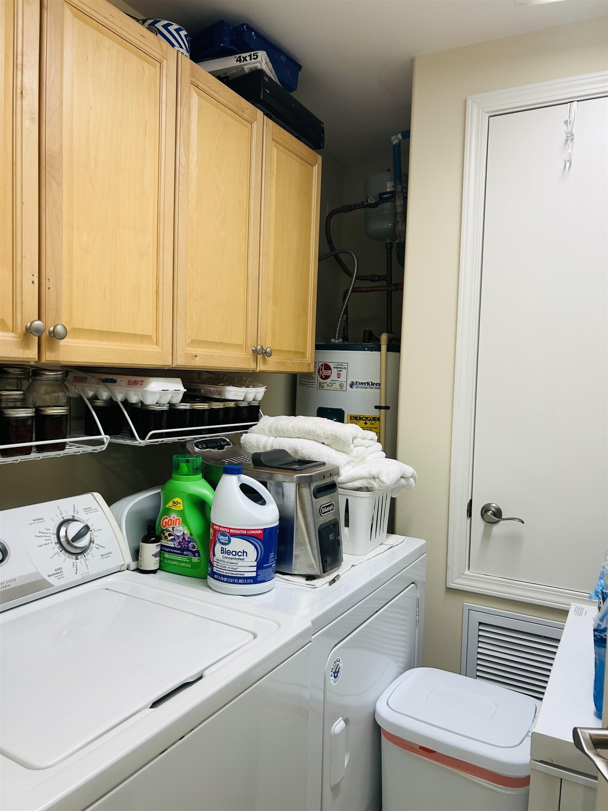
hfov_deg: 53.1
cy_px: 406
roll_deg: -1.8
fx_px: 609
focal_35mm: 26
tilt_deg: -3.4
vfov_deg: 67.3
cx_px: 304
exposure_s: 1/60
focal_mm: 5.7
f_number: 1.5
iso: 80
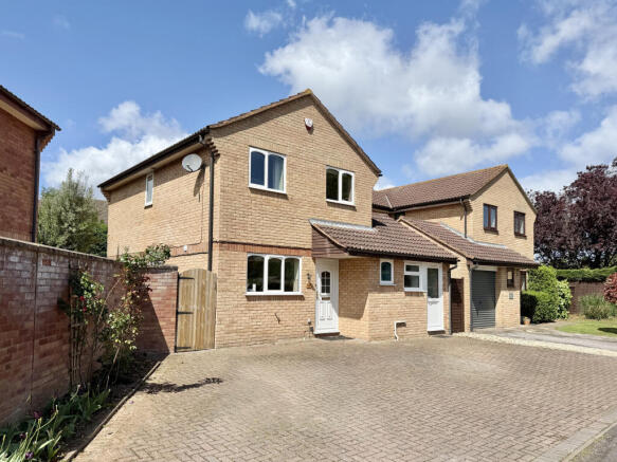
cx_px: 308
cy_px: 231
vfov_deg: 56.8
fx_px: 428
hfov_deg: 71.6
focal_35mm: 24
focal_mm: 6.76
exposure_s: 1/6173
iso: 80
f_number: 1.78
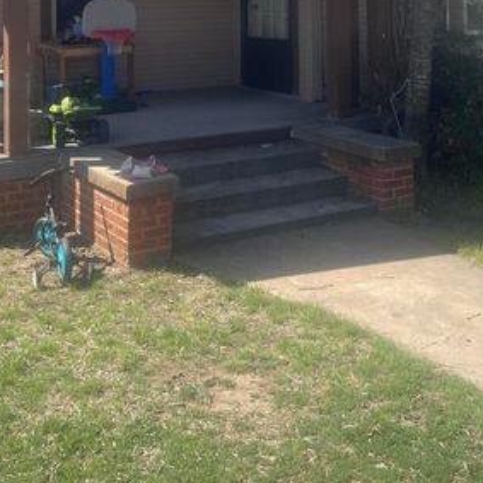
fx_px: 821
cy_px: -38
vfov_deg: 29.7
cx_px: 220
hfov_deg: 32.8
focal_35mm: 52
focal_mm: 5.1
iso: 32
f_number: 1.6
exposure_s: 1/1976
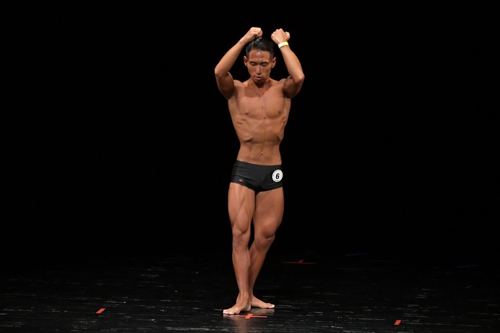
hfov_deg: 7.2
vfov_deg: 4.8
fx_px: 3956
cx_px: 250
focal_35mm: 285
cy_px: 166
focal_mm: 190
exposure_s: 1/400
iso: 3200
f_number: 5.6
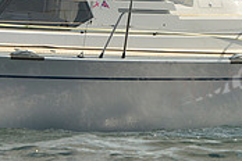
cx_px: 97
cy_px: 19
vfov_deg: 2.5
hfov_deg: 3.7
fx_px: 3697
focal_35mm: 550
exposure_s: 1/1600
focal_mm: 165
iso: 200
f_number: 6.3
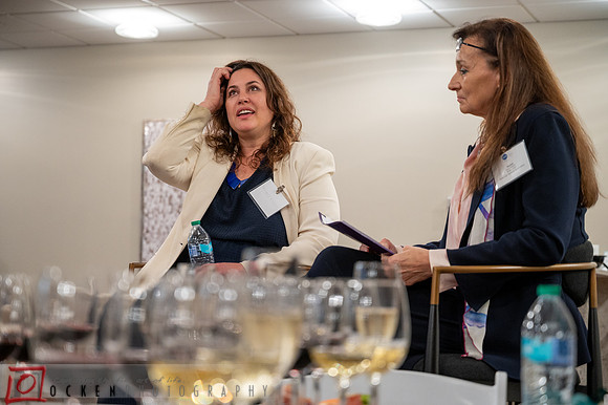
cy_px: 208
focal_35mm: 72
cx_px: 296
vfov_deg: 18.9
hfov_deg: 28.1
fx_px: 1214
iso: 2000
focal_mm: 70
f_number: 4
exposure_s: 1/80
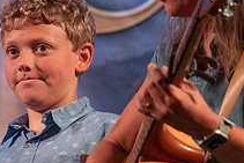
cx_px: 71
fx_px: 2530
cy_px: 60
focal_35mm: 373
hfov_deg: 5.5
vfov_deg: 3.7
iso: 5000
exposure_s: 1/250
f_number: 6.3
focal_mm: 136
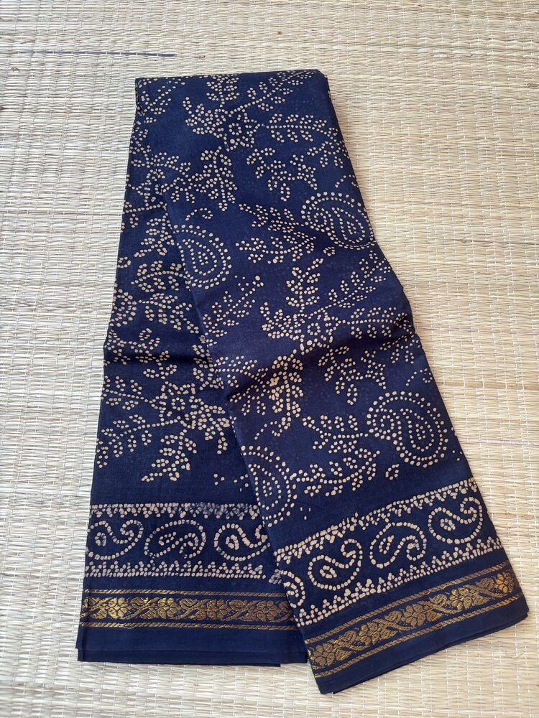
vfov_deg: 67.3
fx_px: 540
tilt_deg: -74.6
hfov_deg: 53.1
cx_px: 270
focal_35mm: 26
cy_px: 359
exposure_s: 1/60
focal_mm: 5.96
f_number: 1.6
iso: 200
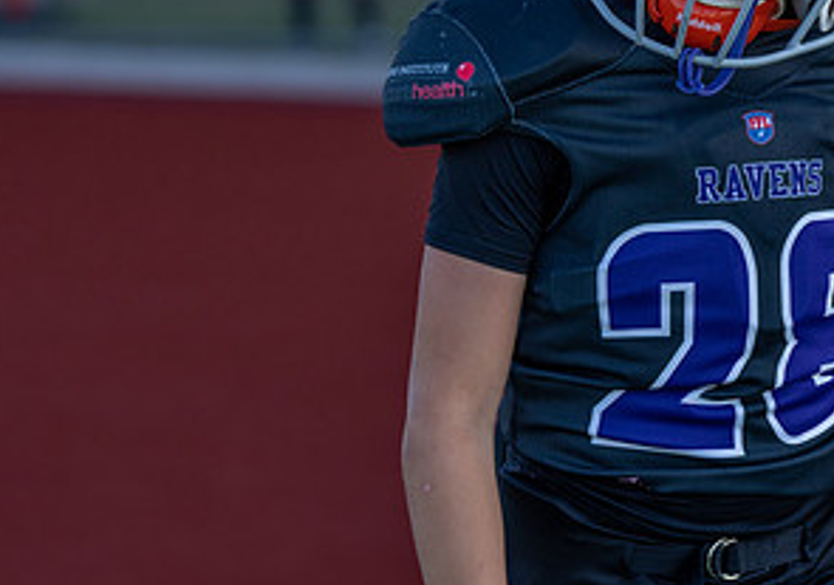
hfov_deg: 9.3
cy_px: 82
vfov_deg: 6.5
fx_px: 5109
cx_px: 800
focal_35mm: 217
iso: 100
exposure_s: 1/1250
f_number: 2.8
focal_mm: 98
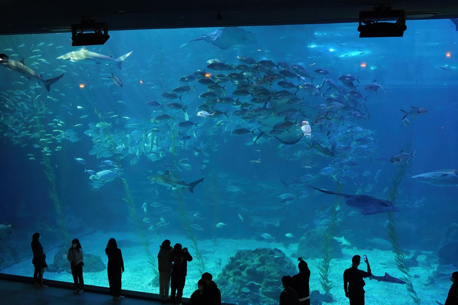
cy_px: 155
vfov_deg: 26.5
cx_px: 262
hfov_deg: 38.8
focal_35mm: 51
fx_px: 649
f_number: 5
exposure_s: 1/100
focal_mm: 35
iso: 10000
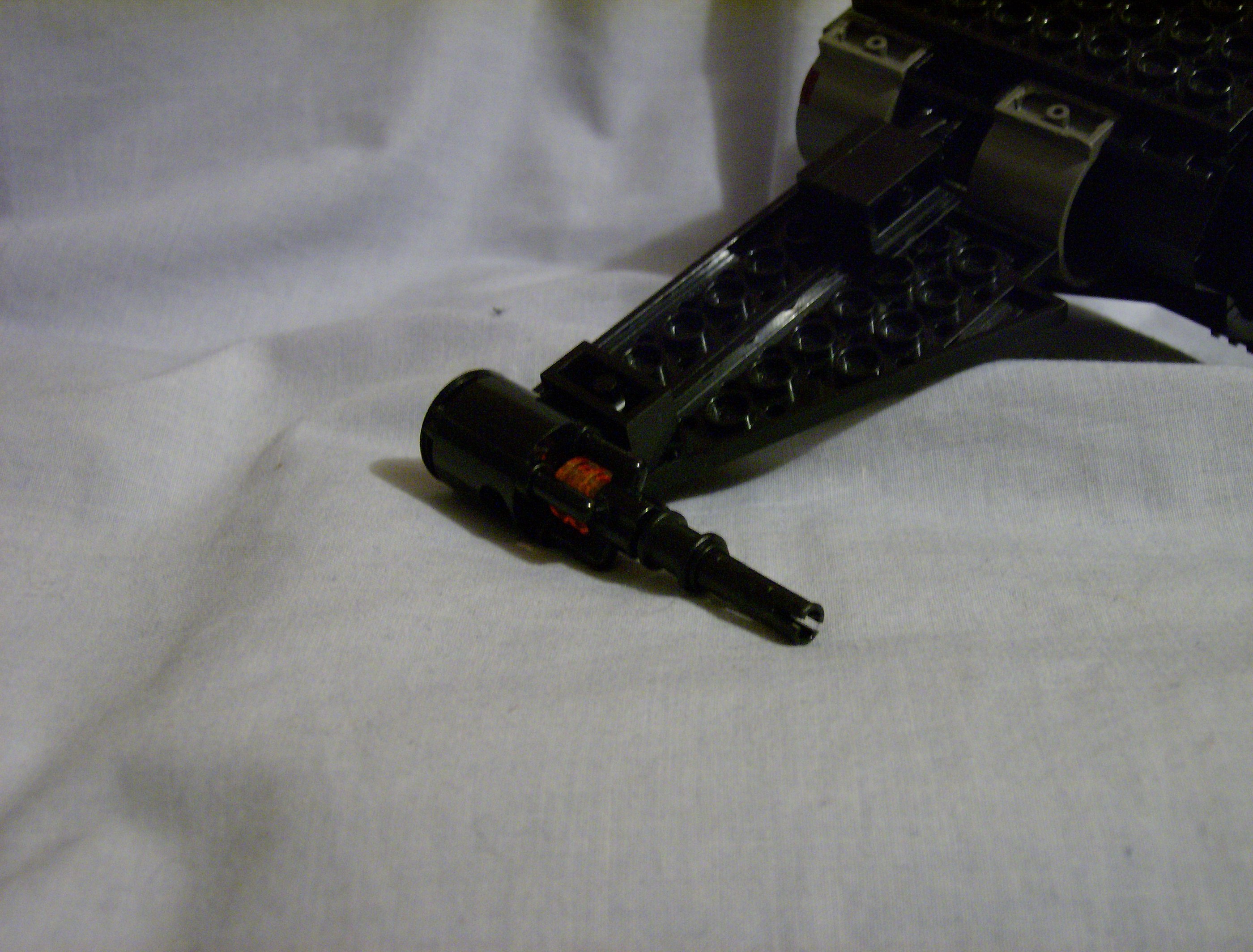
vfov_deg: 31.8
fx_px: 1673
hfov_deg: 41.1
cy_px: 476
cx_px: 626
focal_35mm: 46
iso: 200
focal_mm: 7.7
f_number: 3.1
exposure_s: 1/8.94
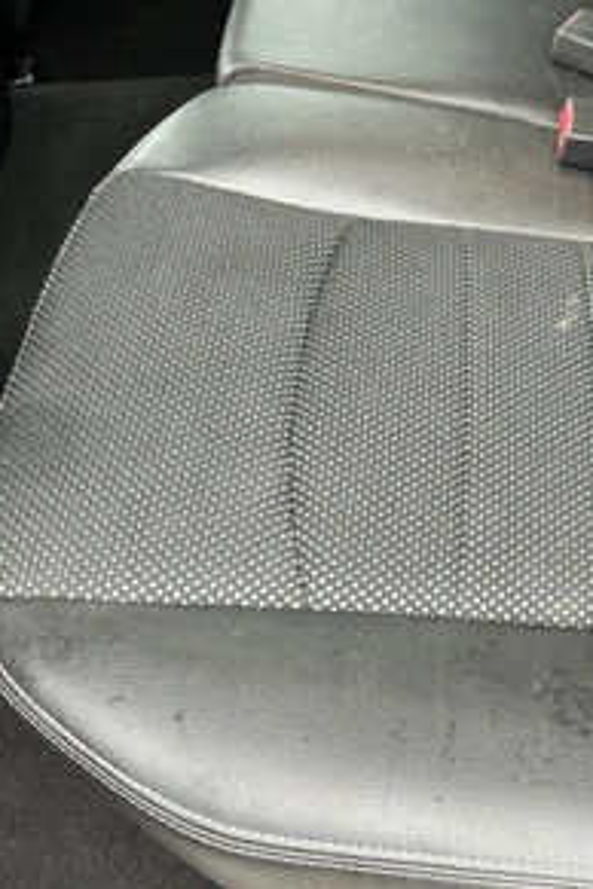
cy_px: 434
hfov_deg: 33.0
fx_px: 988
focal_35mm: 40
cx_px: 407
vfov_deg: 48.5
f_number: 1.8
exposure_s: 1/40
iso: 320
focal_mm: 3
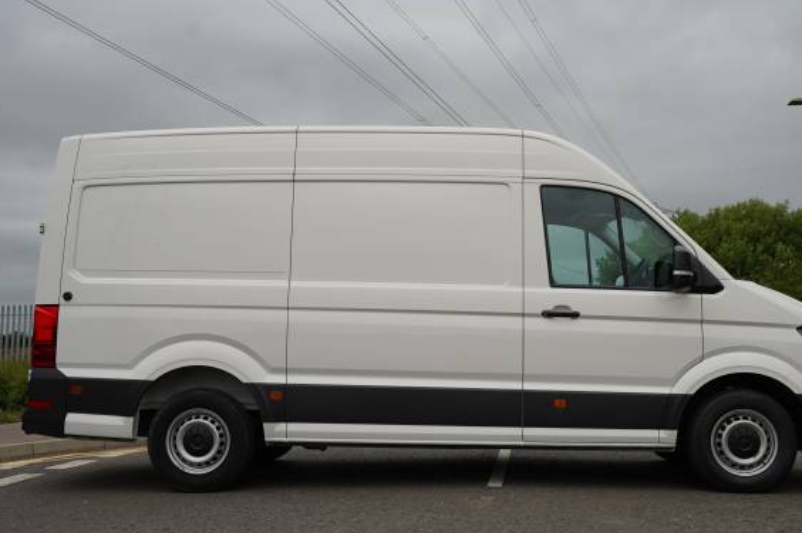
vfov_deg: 31.6
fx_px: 942
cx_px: 434
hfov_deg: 46.1
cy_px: 286
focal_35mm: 42
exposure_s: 1/400
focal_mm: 37.3
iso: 100
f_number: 4.5
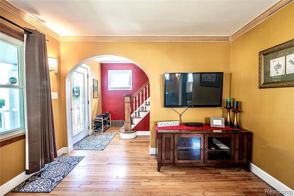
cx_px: 147
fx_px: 114
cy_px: 98
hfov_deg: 104.3
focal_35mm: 14
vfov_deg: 81.2
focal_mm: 14
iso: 200
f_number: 9
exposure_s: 1/2.5
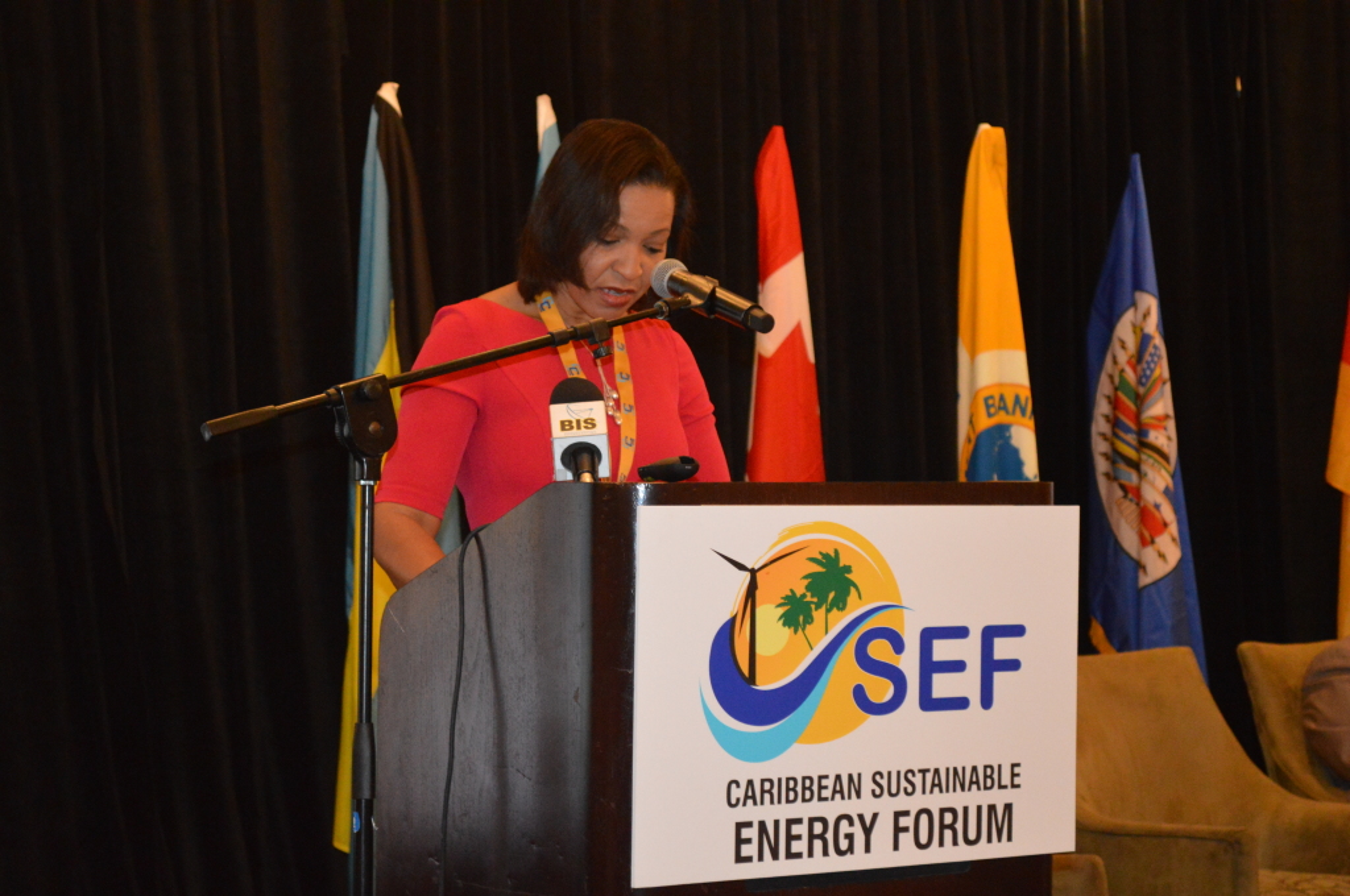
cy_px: 448
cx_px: 675
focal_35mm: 72
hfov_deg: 28.1
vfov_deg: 18.9
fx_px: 2697
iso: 3200
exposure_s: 1/60
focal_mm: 48
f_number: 5.6
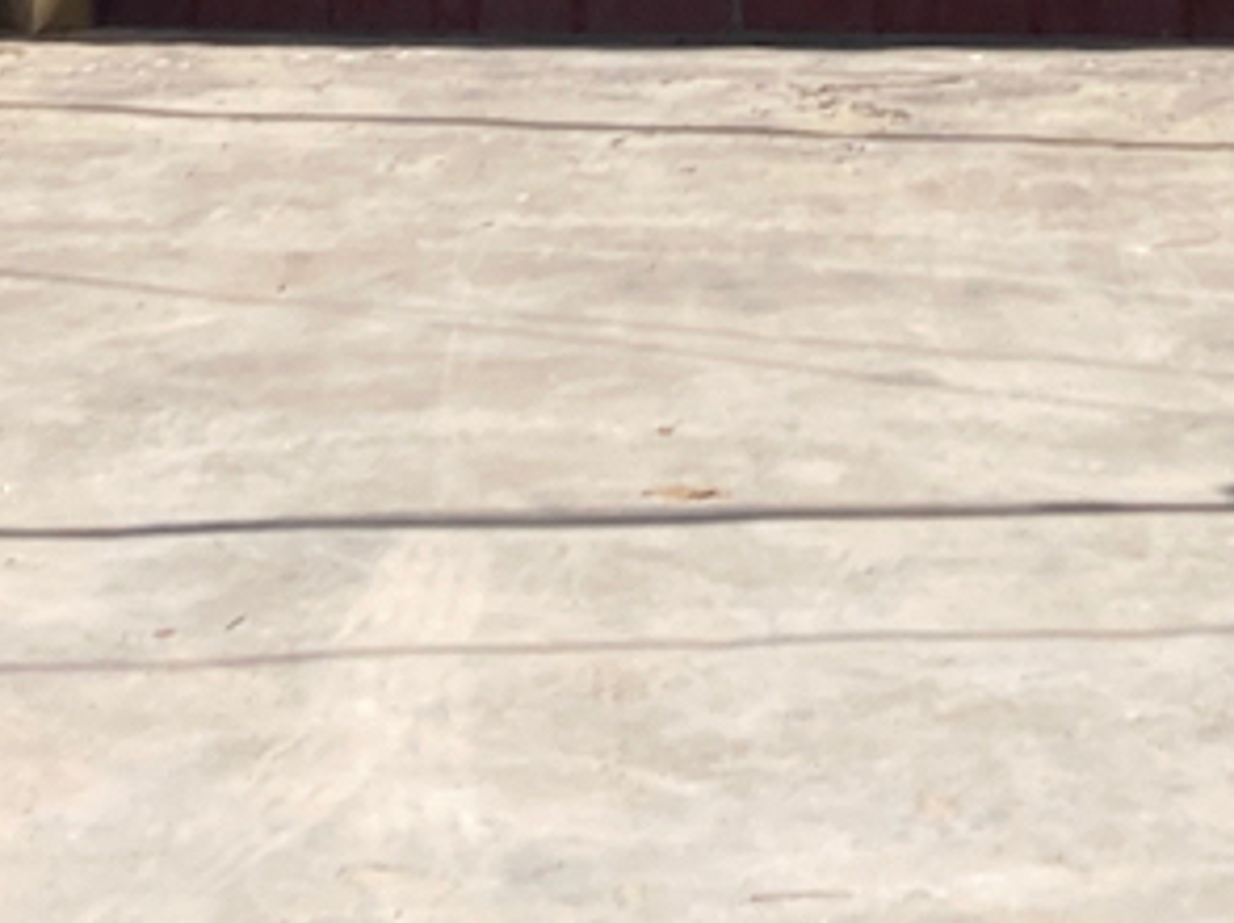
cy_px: -1429
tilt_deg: +8.7
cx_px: 902
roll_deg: -1.1
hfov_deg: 13.8
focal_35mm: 143
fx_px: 5094
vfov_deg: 9.1
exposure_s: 1/2183
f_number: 1.8
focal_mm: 3.99
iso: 20
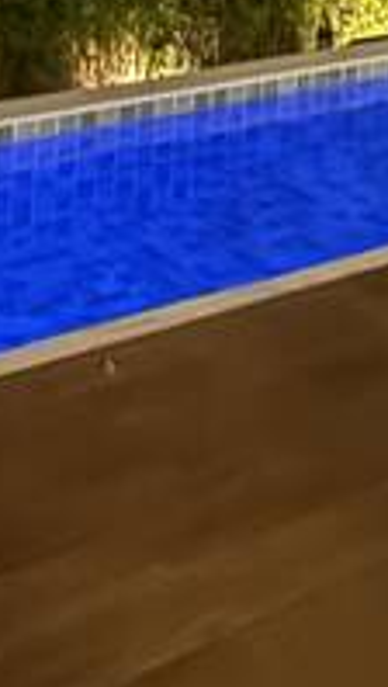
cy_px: -344
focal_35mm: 83
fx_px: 1512
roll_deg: -2.2
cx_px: 436
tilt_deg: +4.5
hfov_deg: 14.3
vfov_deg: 21.5
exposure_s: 1/8
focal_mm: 2.22
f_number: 2.2
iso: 2000
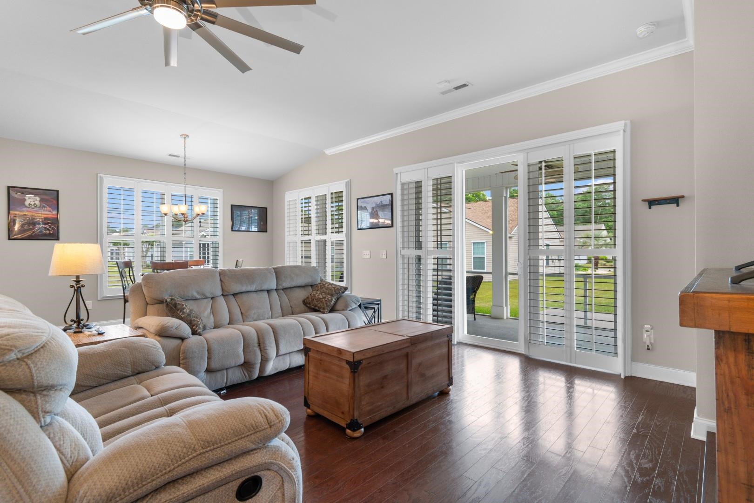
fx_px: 335
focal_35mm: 16
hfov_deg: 96.7
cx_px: 377
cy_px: 252
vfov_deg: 73.7
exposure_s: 1/6
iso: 100
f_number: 4.8
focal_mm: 11
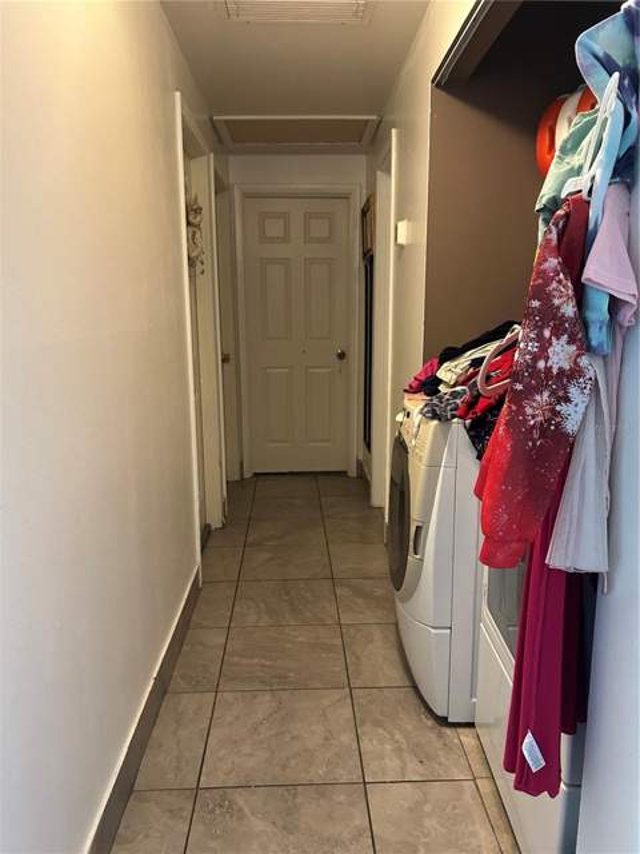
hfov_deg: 53.1
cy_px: 427
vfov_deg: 67.3
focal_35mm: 26
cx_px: 320
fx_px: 641
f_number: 1.5
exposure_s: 1/60
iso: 320
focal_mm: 5.7
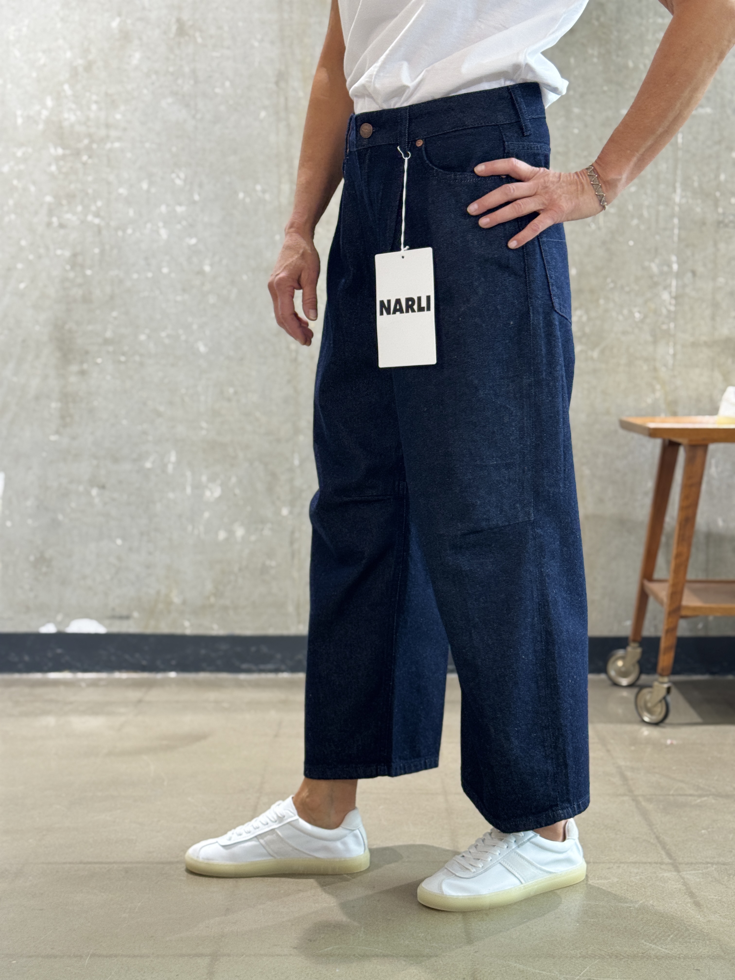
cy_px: 490
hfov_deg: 30.3
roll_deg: +0.4
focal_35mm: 48
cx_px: 368
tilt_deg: -4.9
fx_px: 1359
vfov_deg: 39.7
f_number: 1.78
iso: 50
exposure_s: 1/50
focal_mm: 6.76
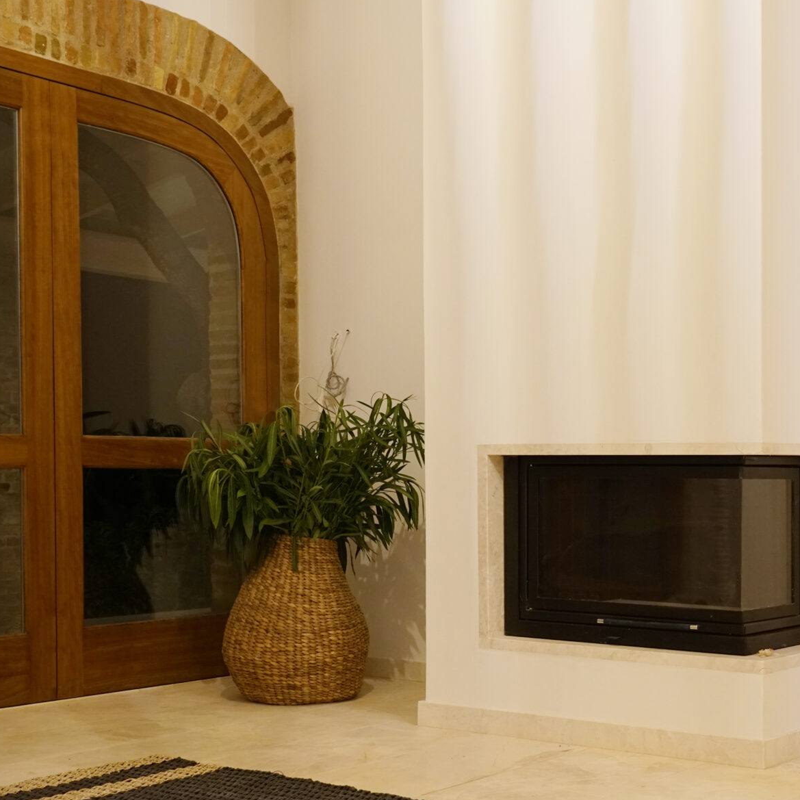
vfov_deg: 31.5
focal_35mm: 54
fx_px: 1412
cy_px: 502
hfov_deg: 31.2
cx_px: 584
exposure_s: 1/30
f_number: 4
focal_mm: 29
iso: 1600
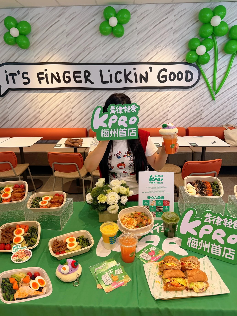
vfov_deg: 69.4
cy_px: 153
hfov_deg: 54.9
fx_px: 228
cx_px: 116
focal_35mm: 25
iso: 160
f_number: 1.78
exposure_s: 1/121
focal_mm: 6.76
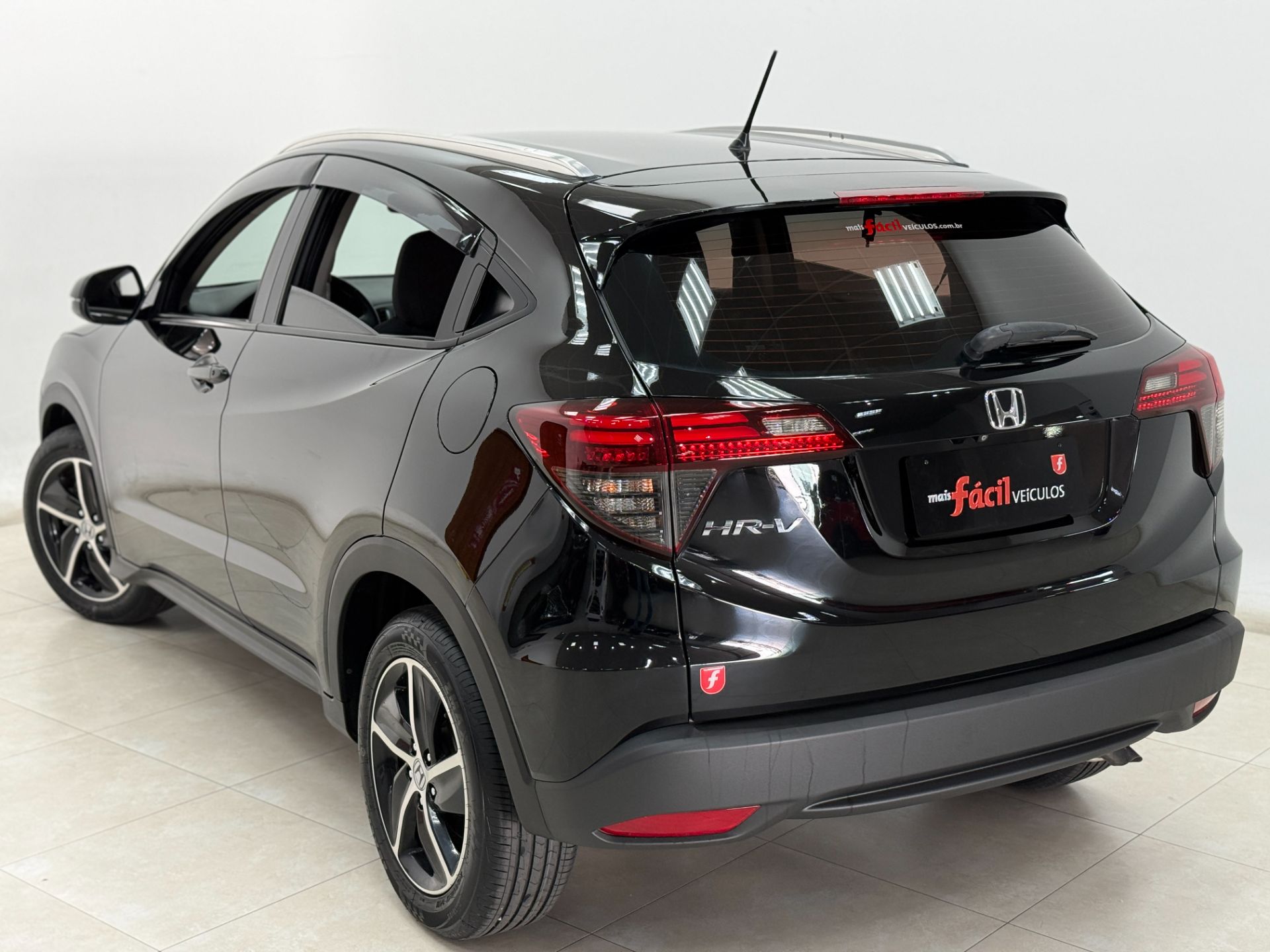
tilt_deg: -11.8
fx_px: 1761
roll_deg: -0.4
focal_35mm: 48
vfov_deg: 30.3
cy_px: 476
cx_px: 635
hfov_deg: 39.7
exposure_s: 1/120
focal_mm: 6.76
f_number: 1.78
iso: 160
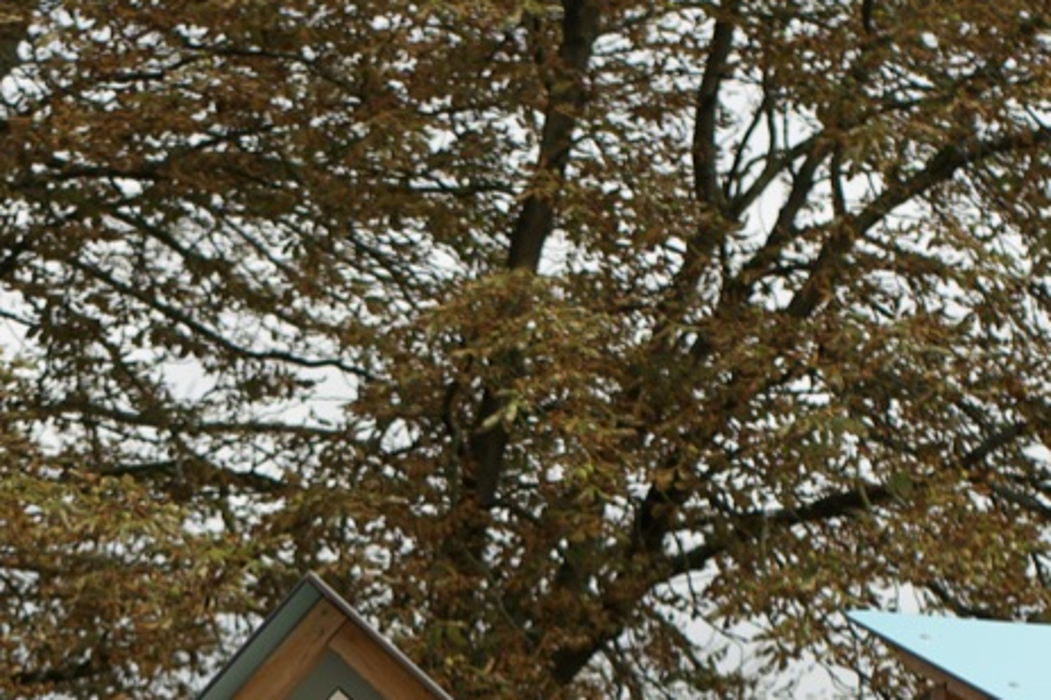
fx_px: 4844
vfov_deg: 8.1
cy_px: 1128
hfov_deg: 12.3
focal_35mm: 166
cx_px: 118
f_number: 2.5
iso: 100
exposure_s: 1/400
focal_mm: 35
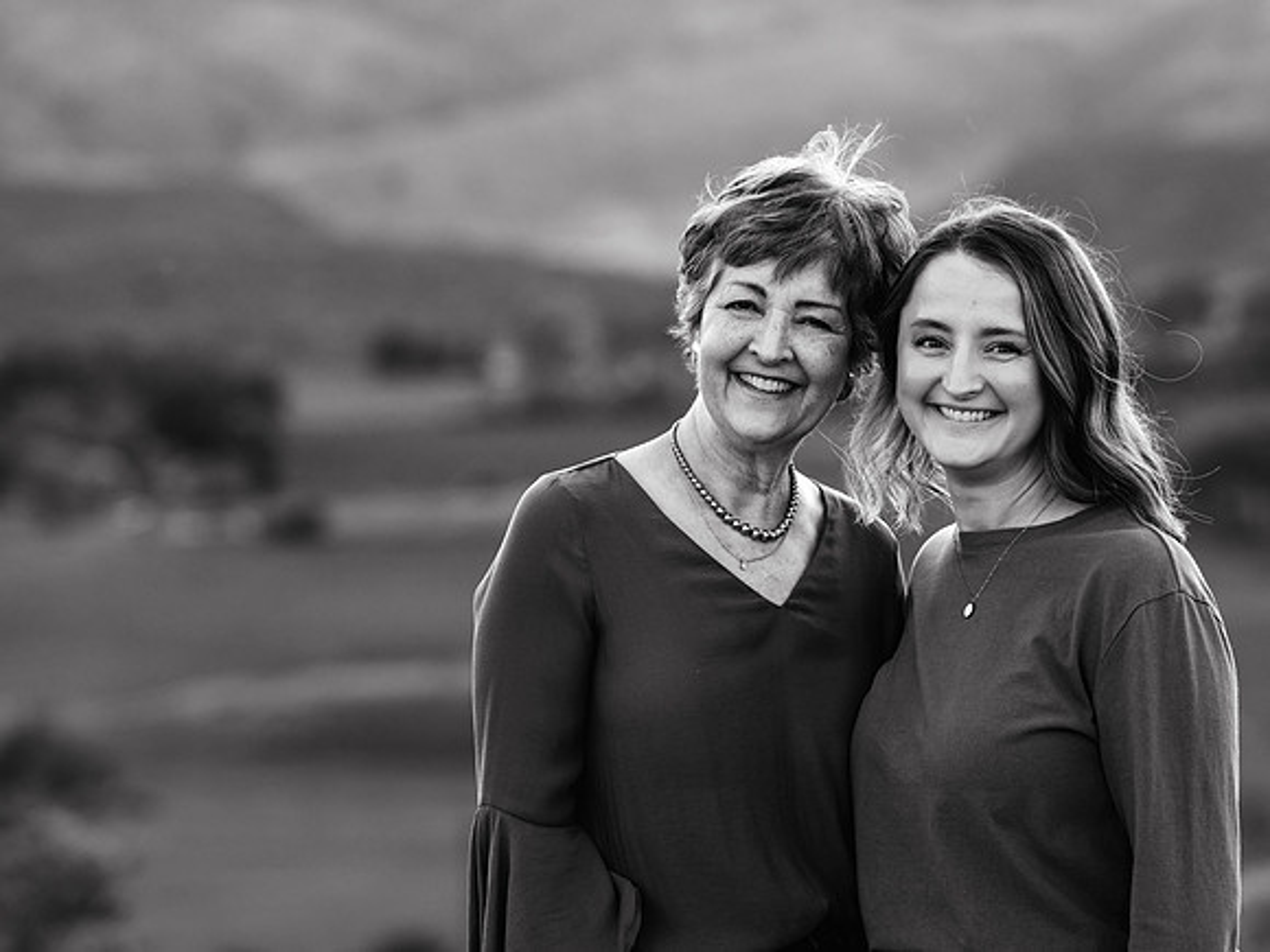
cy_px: 476
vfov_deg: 9.7
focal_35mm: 153
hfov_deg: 12.9
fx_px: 5599
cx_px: 635
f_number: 4
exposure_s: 1/160
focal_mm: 141
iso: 500
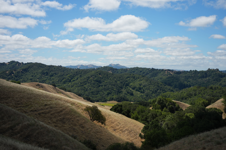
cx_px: 113
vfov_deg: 27.0
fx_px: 314
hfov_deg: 39.6
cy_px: 75
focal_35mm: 50
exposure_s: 1/640
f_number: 5.6
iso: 100
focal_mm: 50
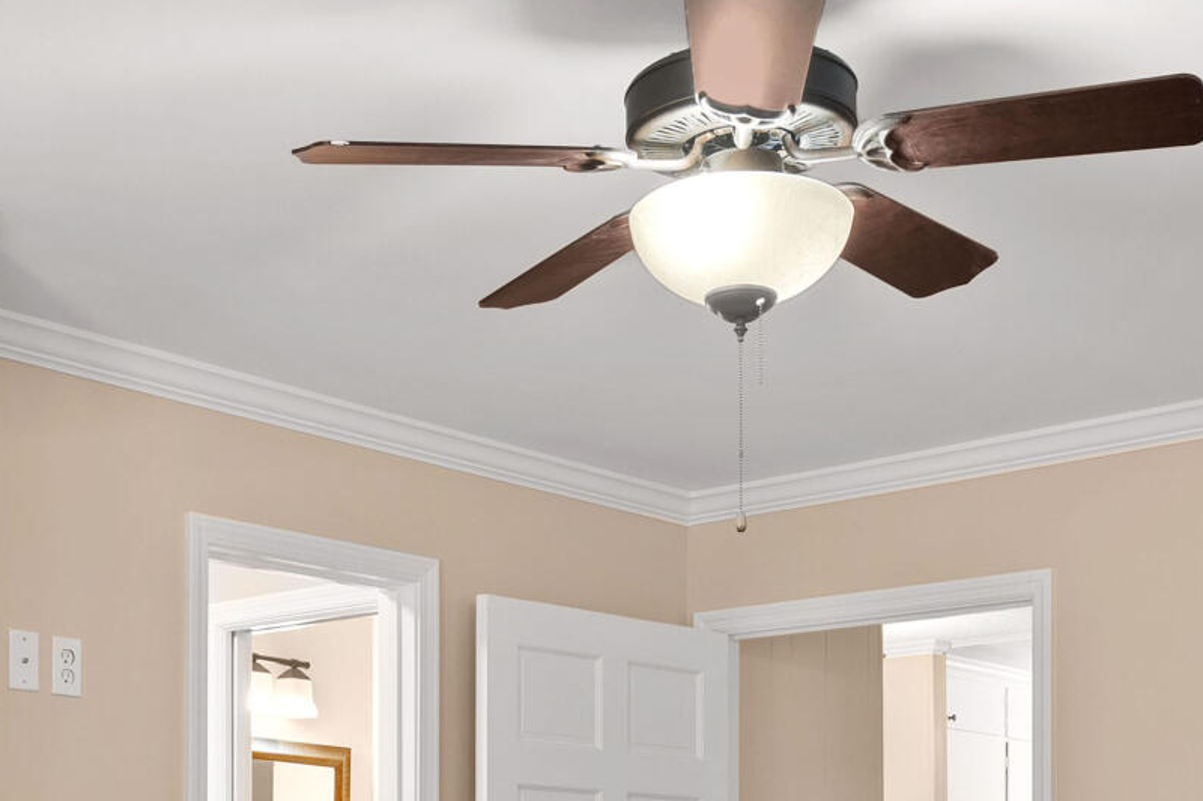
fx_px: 2004
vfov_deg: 20.8
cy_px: 1007
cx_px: 478
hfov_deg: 33.3
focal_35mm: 60
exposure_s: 1/1.25
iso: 250
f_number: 8
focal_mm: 16
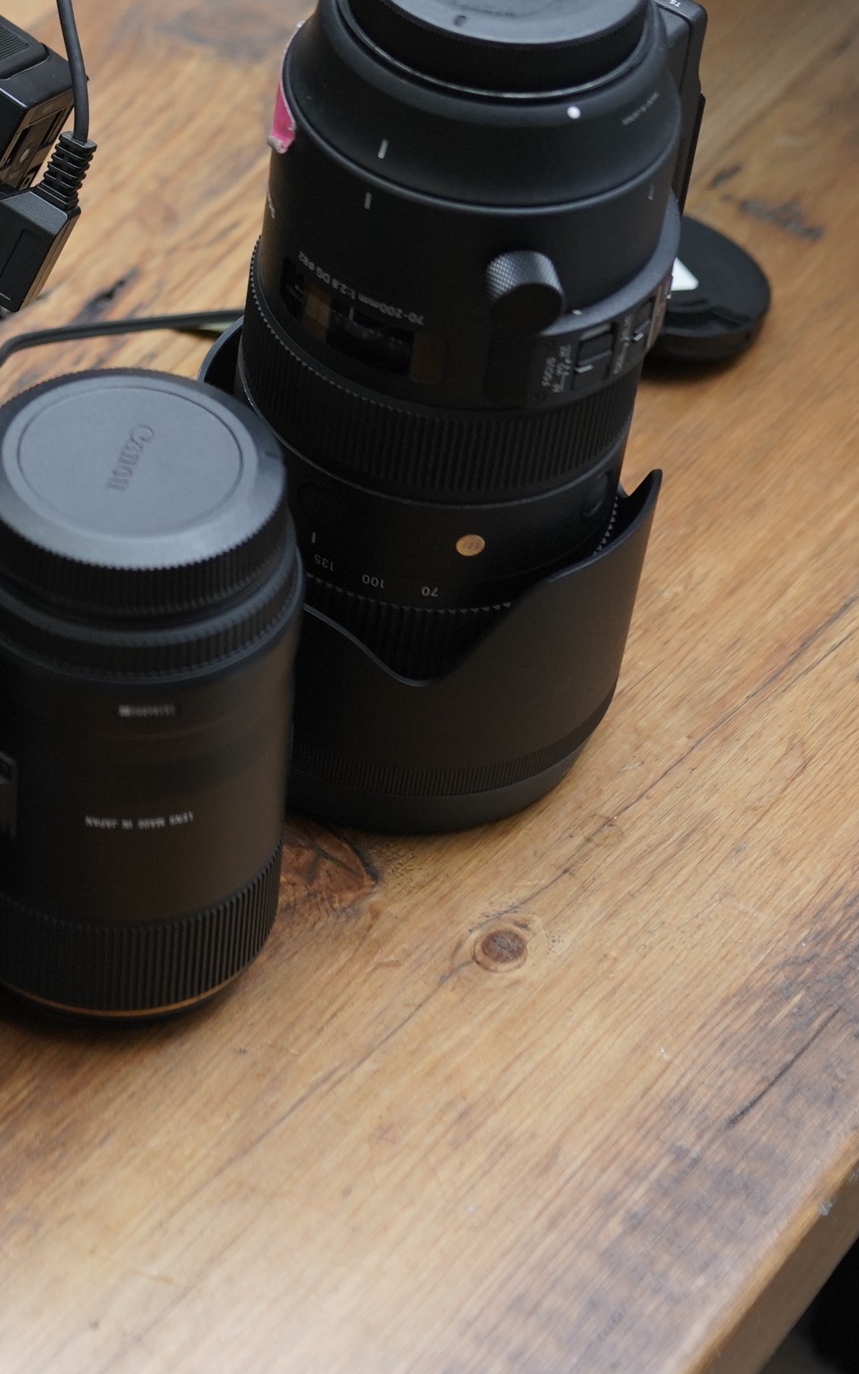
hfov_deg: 11.5
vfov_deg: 18.5
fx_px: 4119
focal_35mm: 110
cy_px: 11
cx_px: -389
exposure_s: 1/125
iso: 800
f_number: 2.8
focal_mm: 35
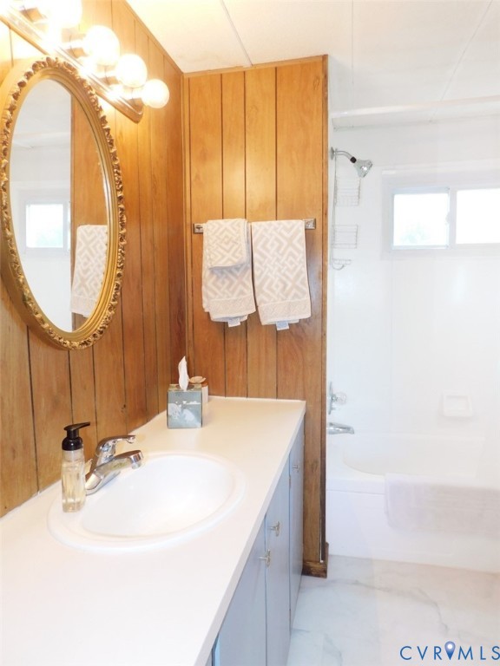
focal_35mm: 23
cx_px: 250
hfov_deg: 58.9
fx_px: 443
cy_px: 333
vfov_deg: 73.9
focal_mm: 4
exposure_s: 1/30
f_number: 3
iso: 160
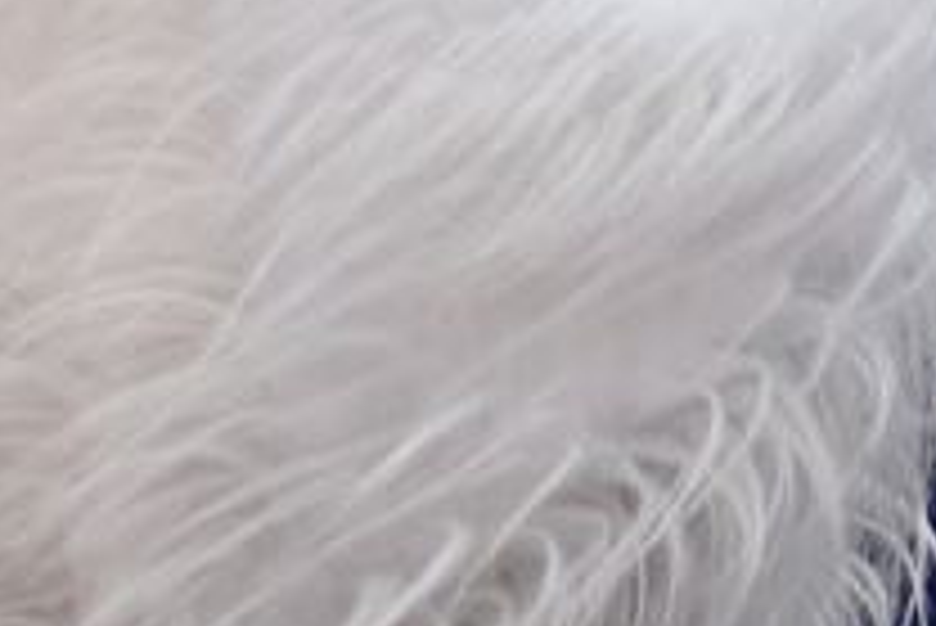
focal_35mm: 1051
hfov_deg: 2.0
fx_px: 27344
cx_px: -320
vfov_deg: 1.3
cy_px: -1351
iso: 100
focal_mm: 90
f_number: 4.5
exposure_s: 1/200
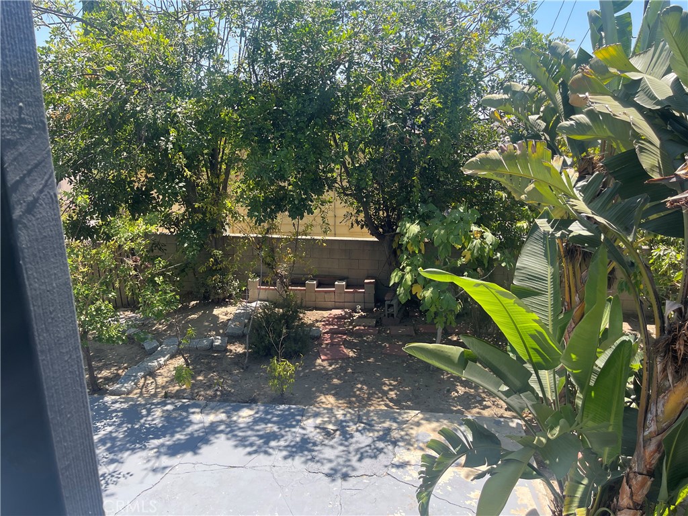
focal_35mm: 25
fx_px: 497
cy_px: 258
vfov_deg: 54.9
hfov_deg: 69.4
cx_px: 344
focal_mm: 5.1
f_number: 1.6
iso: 32
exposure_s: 1/813
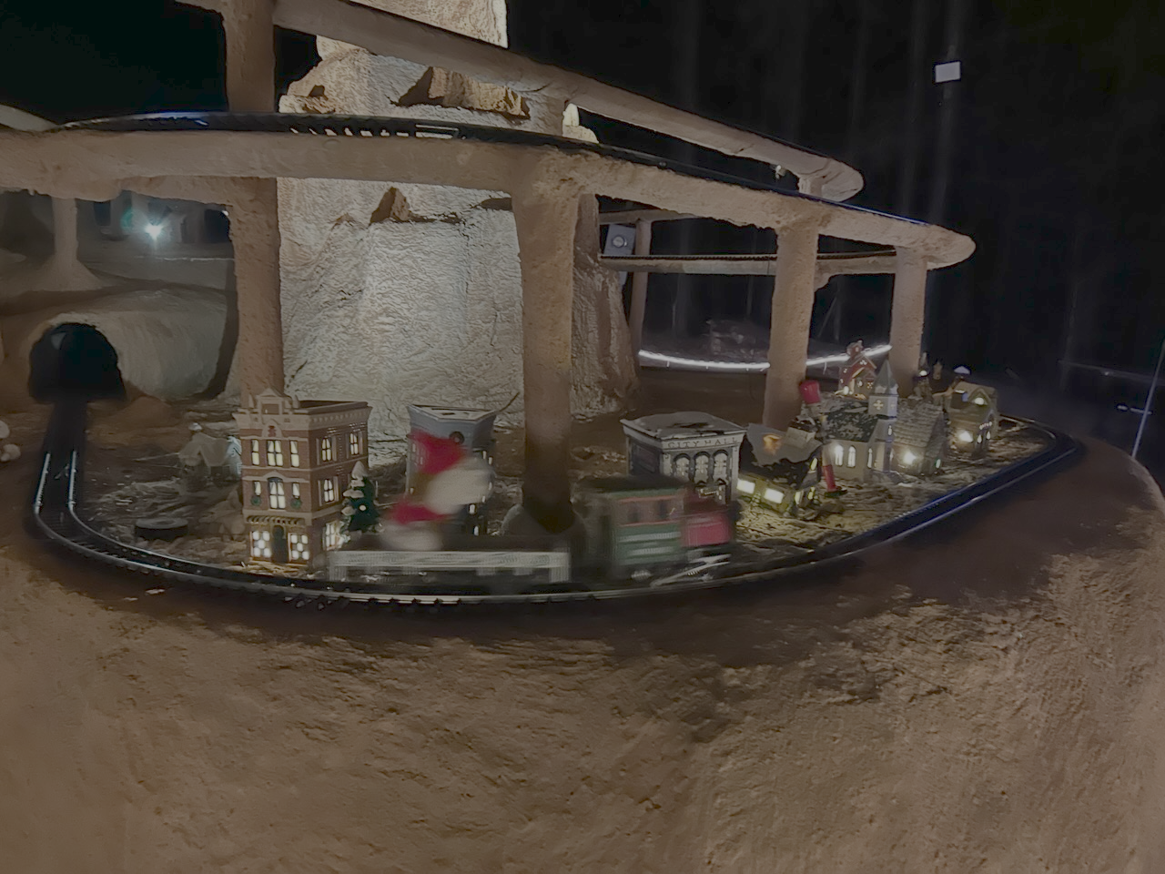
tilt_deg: -9.0
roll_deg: -0.9
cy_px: 437
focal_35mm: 26
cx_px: 582
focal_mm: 5.7
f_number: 1.5
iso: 1000
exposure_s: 1/26
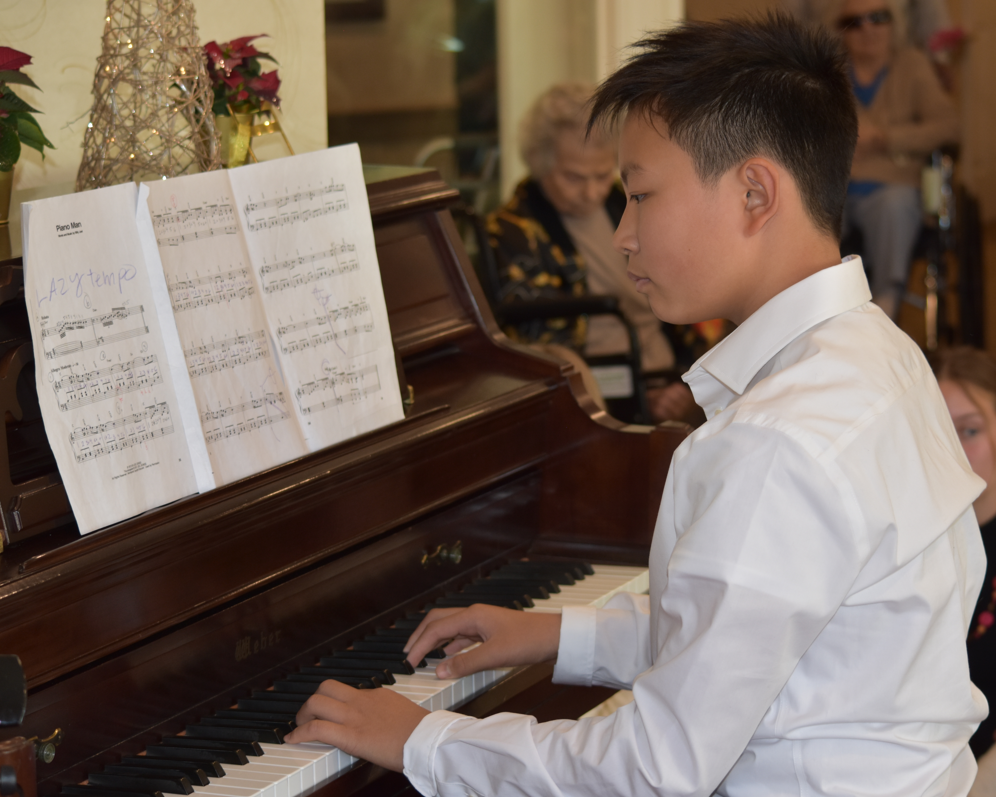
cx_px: 546
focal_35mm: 94
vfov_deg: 16.4
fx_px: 2758
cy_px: 398
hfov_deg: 20.5
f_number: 4.5
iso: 400
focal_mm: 55
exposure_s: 1/100
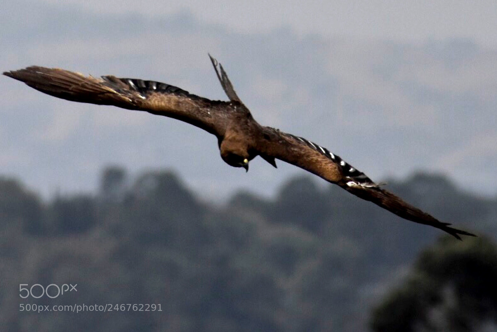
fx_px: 3728
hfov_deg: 7.6
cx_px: 248
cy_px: 166
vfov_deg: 5.1
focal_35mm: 270
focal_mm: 180
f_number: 7.1
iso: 800
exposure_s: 1/3200
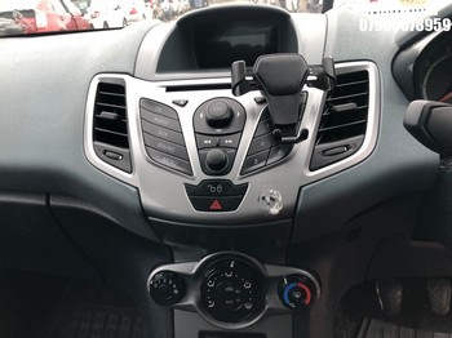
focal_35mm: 28
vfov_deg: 49.7
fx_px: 365
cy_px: 169
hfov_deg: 63.5
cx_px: 226
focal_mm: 4
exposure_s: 1/20
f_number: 1.8
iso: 32
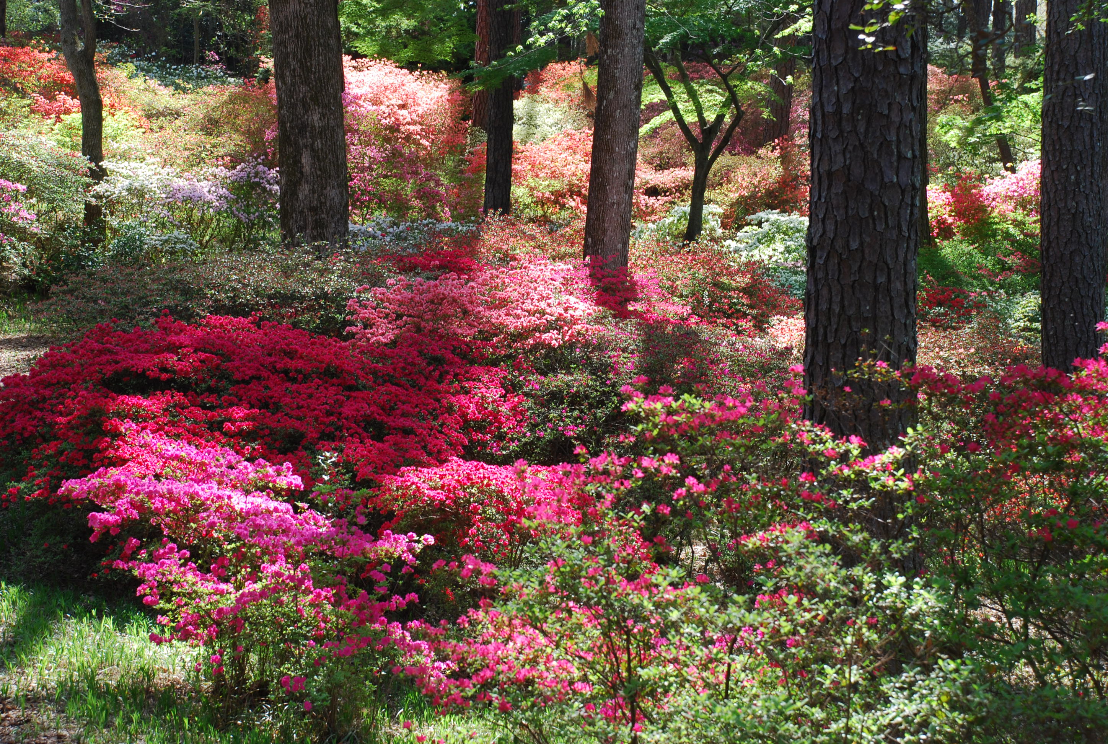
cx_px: 554
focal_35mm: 78
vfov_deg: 17.6
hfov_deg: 25.9
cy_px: 372
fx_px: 2406
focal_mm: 52
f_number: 8
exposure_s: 1/60
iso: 200
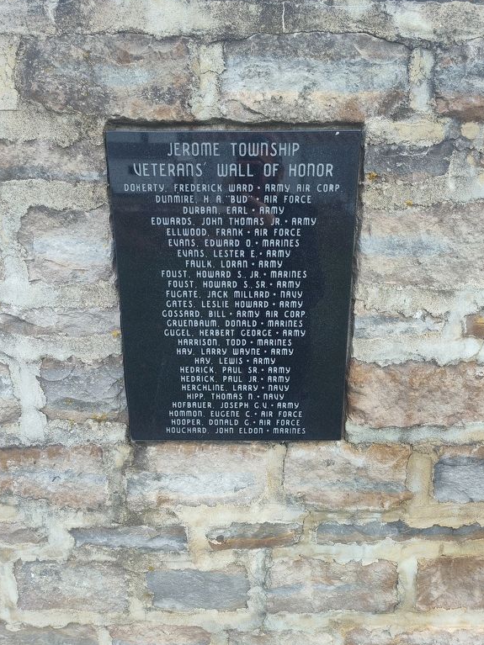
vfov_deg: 71.6
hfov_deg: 56.8
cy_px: 311
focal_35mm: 24
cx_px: 247
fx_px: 448
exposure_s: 1/200
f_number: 1.8
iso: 129
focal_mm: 5.56
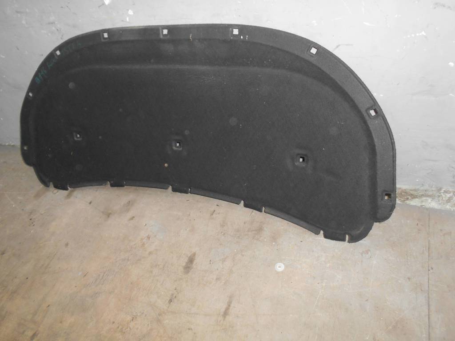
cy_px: 170
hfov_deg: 67.3
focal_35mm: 26
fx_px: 342
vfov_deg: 53.1
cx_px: 228
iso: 220
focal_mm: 4.6
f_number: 3.2
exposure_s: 1/25
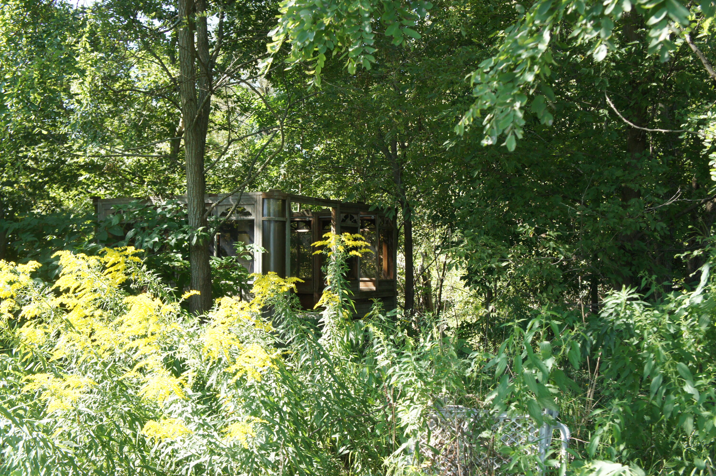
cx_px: 358
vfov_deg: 30.8
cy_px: 238
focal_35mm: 44
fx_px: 865
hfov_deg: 45.0
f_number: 5.6
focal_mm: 29
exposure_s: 1/250
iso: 500
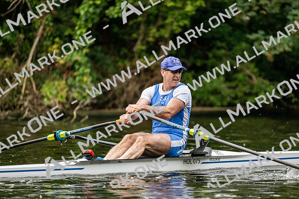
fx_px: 3323
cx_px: 150
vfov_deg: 3.4
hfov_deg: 5.2
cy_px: 100
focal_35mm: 400
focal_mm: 400
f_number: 4.5
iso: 1600
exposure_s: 1/2500
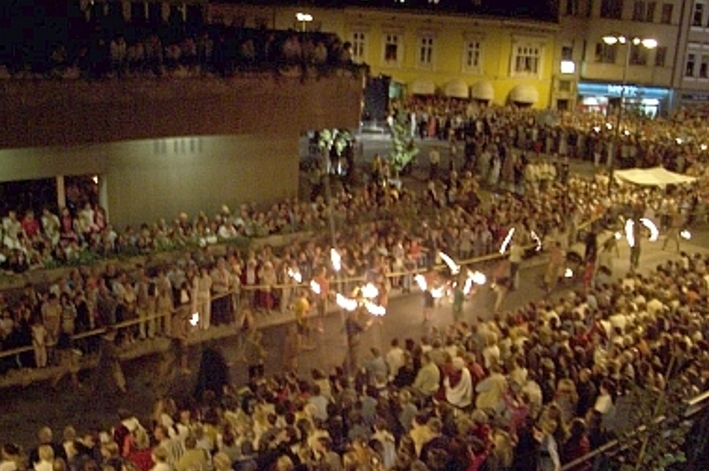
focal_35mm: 42
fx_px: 826
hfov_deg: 46.3
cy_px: 298
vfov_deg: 31.7
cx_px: 398
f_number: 2.7
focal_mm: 5.6
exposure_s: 1/8
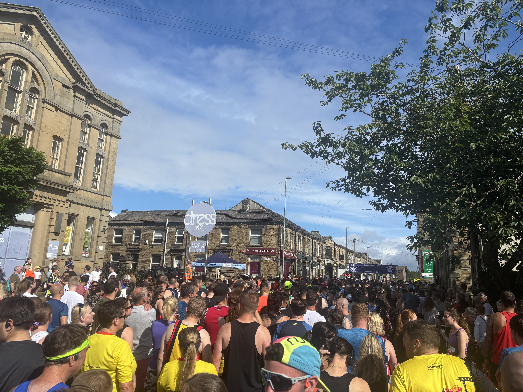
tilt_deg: +11.0
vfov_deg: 53.1
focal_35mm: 26
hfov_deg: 67.3
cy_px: 196
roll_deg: -2.3
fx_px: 393
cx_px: 262
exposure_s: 1/4630
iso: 50
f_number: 1.6
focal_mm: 5.96
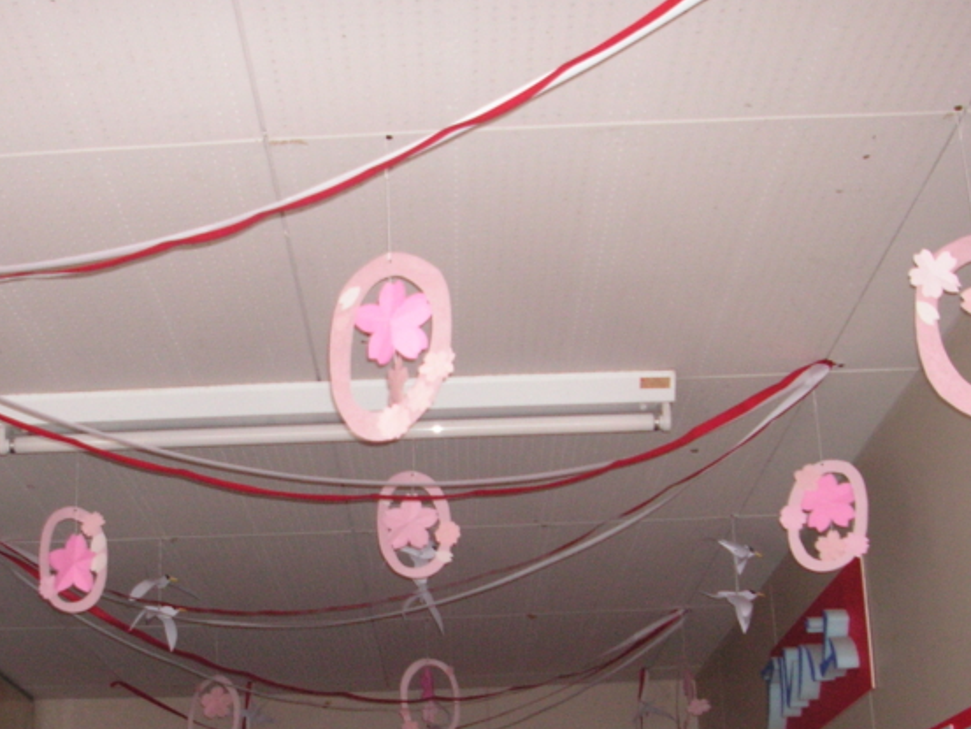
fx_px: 1543
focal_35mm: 55
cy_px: 506
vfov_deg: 26.4
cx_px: 376
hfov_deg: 34.8
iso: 160
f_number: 3.3
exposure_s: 1/45
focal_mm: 6.3
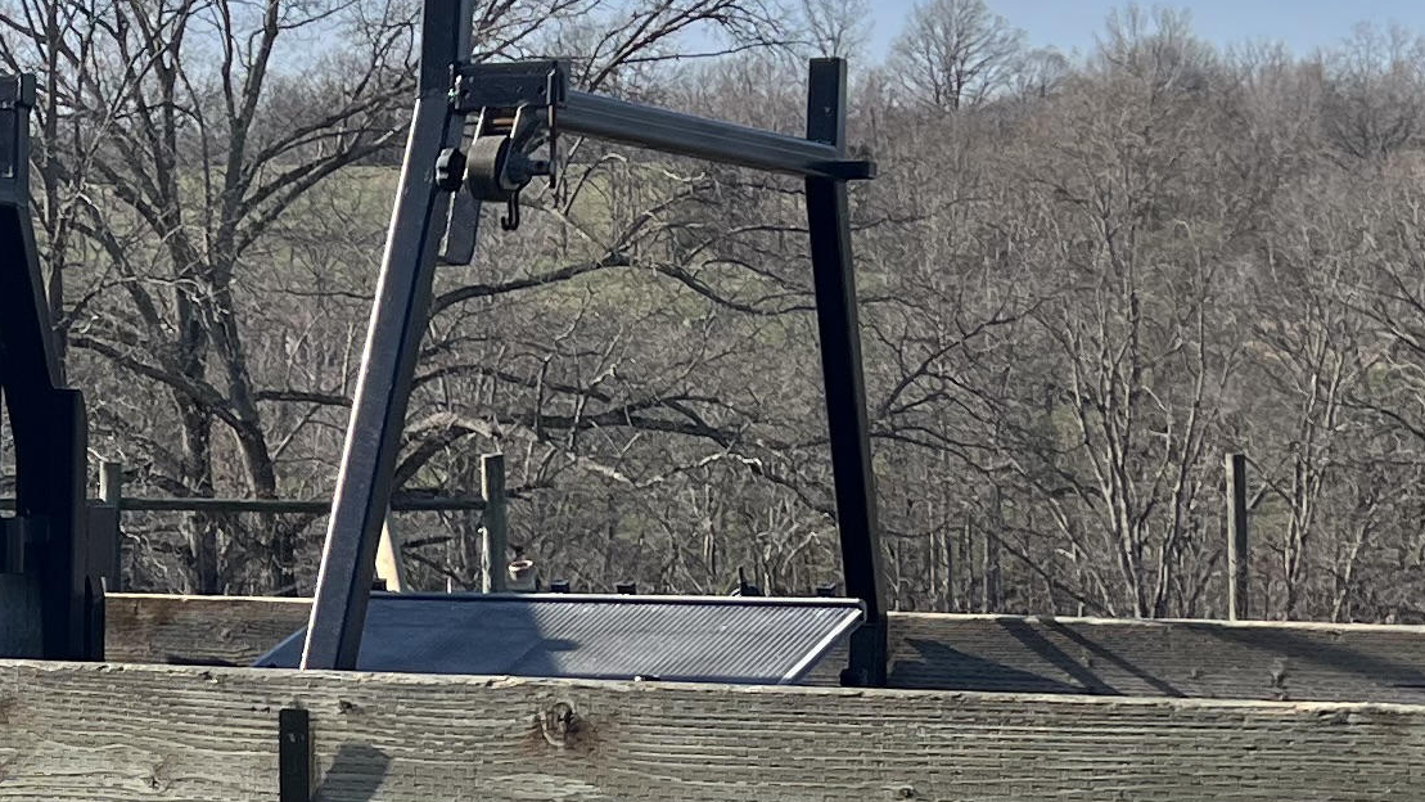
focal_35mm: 103
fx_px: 3892
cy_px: 765
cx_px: -162
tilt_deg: -7.9
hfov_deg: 19.8
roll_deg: +1.1
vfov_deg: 11.7
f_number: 1.5
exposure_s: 1/3356
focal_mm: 5.7
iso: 50
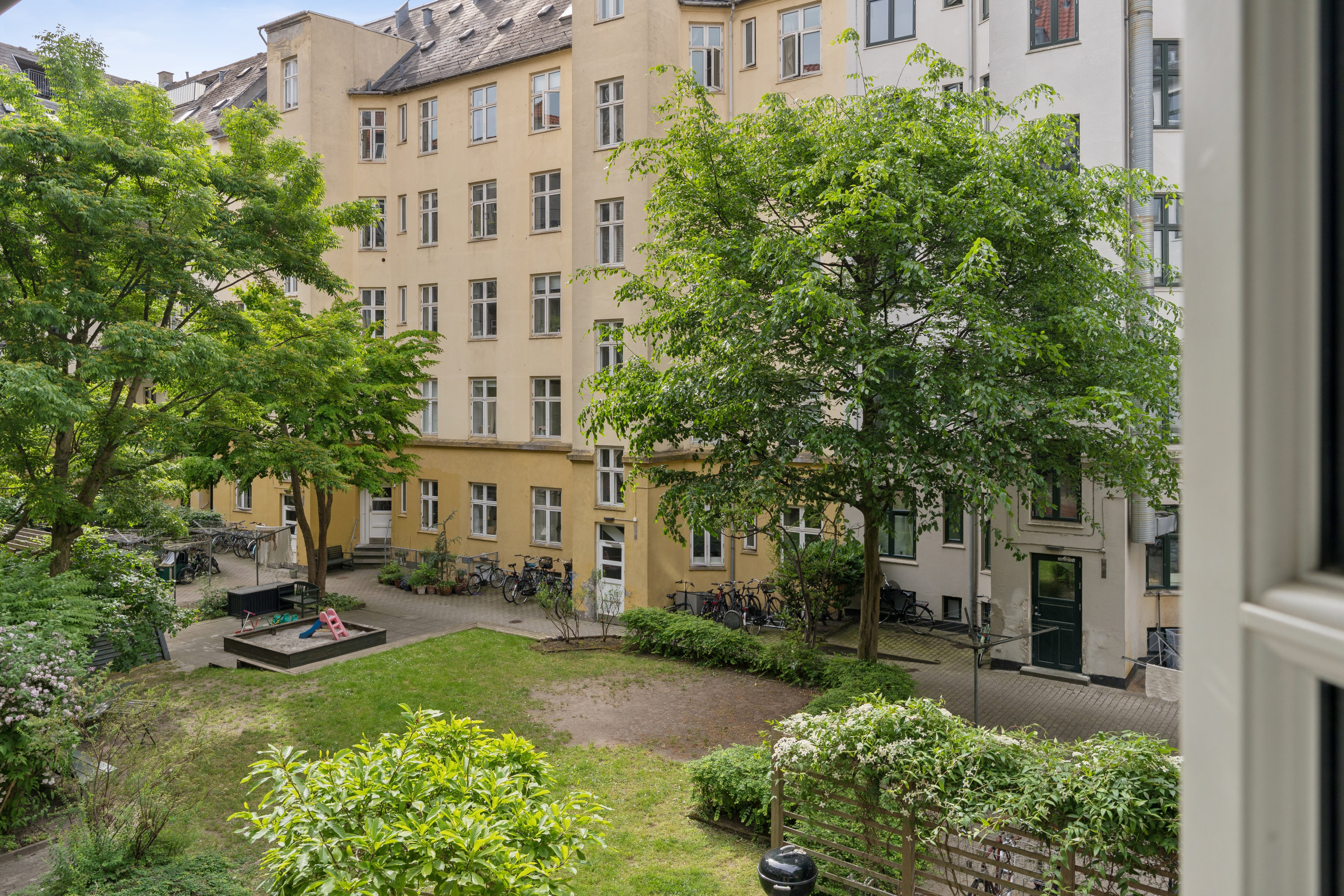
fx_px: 902
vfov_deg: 52.8
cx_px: 672
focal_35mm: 24
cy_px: 448
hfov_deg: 73.4
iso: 100
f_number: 7.1
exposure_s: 1/60
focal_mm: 16.1
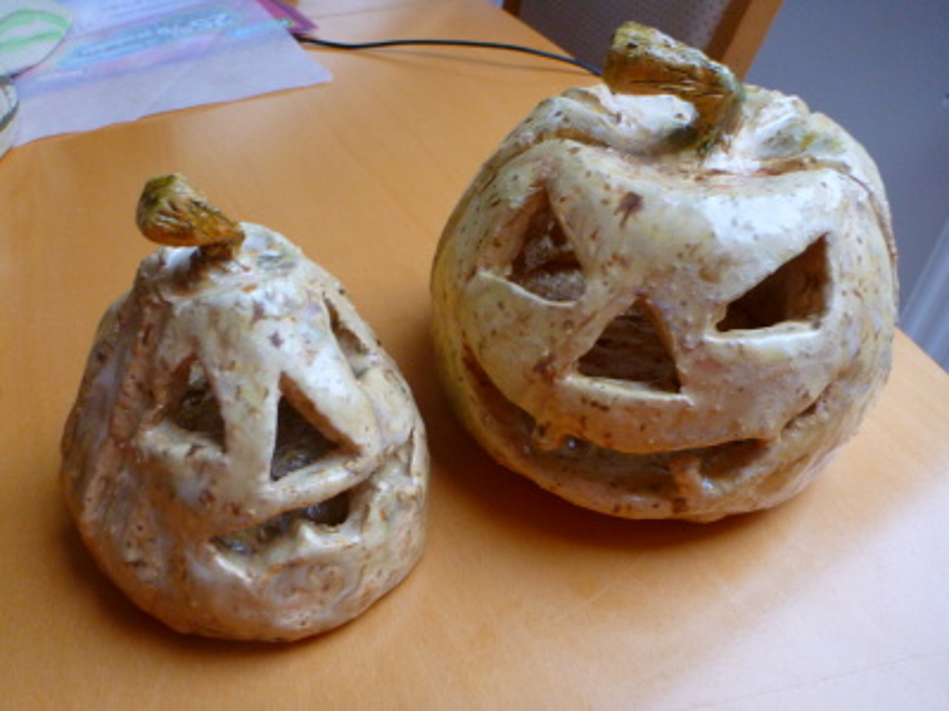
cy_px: 356
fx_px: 768
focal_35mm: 28
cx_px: 474
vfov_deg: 49.7
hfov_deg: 63.4
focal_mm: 4.9
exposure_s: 1/5
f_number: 3.3
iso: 400
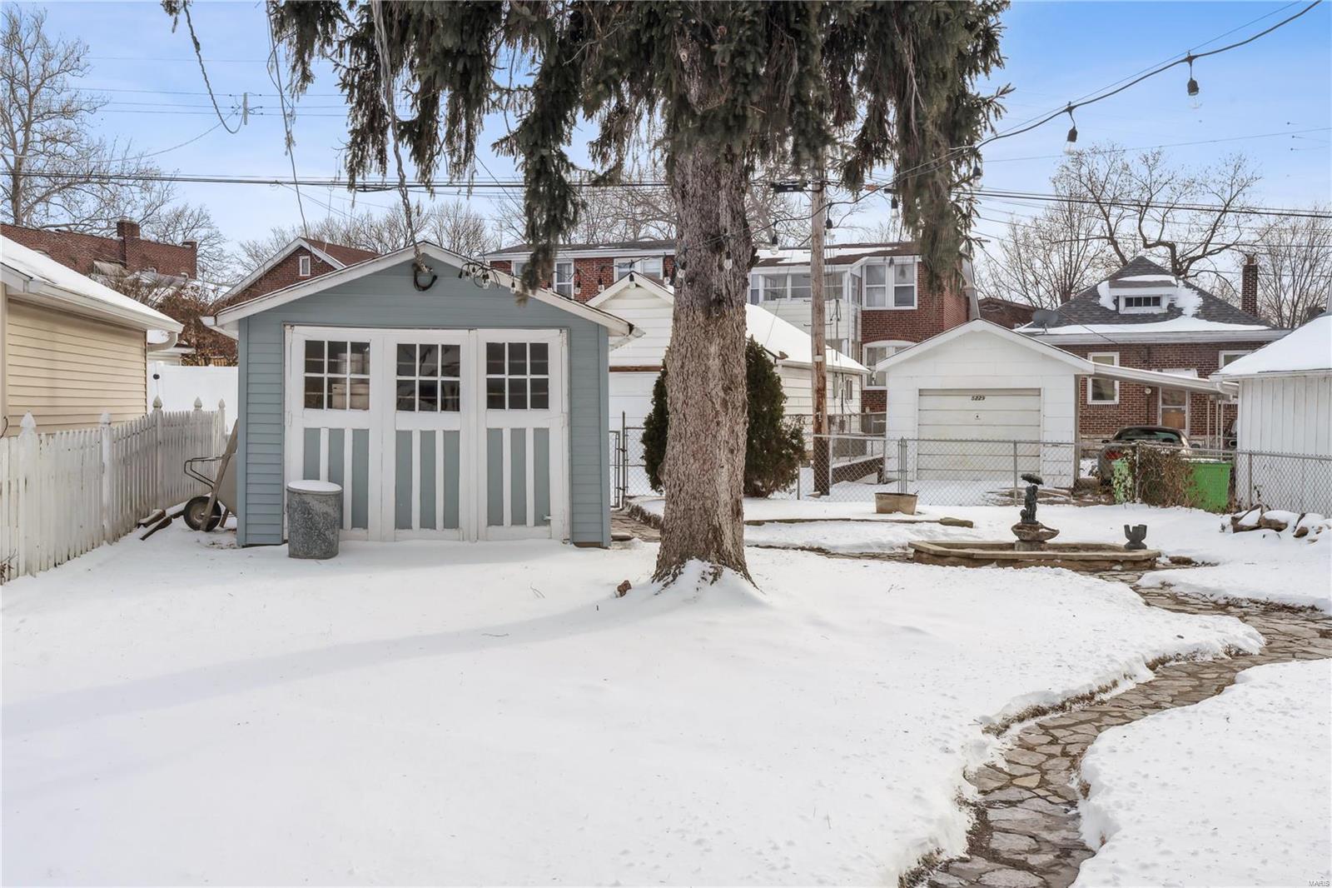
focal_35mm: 35
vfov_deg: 37.8
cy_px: 444
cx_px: 666
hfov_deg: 54.4
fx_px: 1295
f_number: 8
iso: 400
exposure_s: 1/800
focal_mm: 35
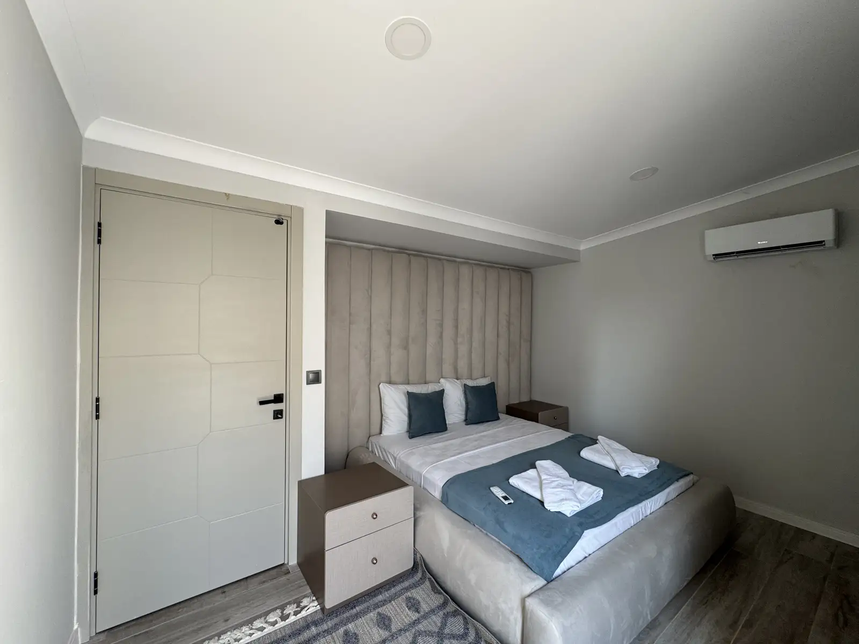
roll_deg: -0.4
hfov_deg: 102.1
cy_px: 322
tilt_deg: +1.0
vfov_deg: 85.7
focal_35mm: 14
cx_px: 430
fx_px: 347
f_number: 2.2
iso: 125
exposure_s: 1/99
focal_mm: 2.22
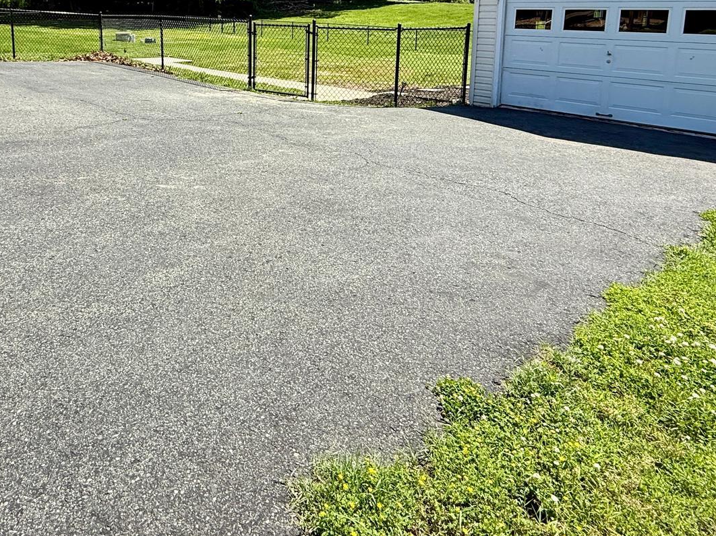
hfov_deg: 62.0
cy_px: 81
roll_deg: +0.1
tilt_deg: -7.3
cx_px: 188
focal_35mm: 27
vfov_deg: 47.5
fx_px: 558
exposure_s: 1/955
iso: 50
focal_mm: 2.22
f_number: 2.2
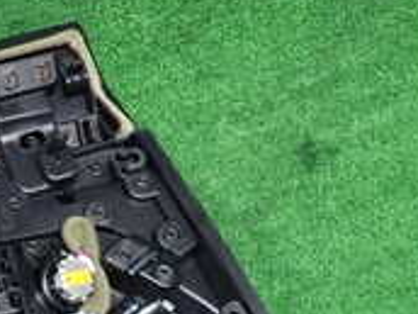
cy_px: 494
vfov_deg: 15.4
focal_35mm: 87
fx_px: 1051
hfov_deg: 20.8
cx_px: -102
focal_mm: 4.5
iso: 125
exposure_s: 1/60
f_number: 2
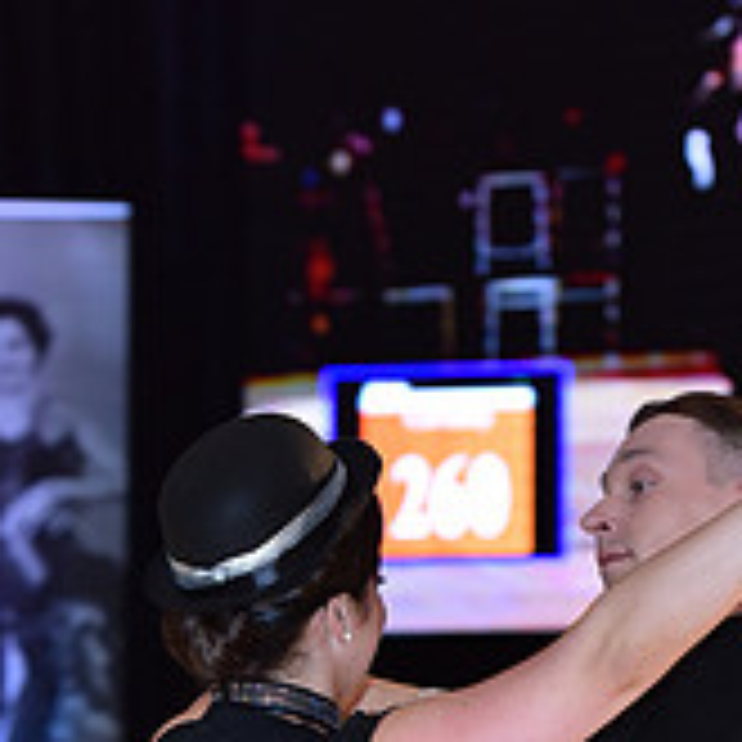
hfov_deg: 4.9
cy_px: 1268
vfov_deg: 4.8
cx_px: 605
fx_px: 8706
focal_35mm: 359
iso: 2000
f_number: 5
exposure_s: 1/250
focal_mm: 120
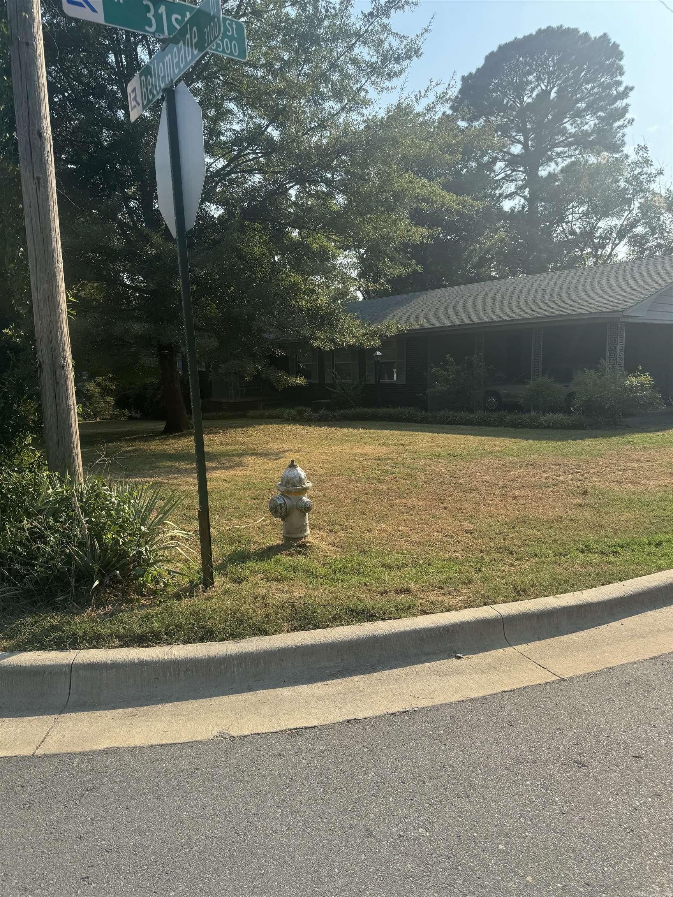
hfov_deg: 56.8
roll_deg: +1.0
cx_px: 336
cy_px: 448
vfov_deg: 71.6
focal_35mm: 24
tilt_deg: -9.4
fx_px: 622
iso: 80
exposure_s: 1/2833
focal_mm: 6.76
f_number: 1.78
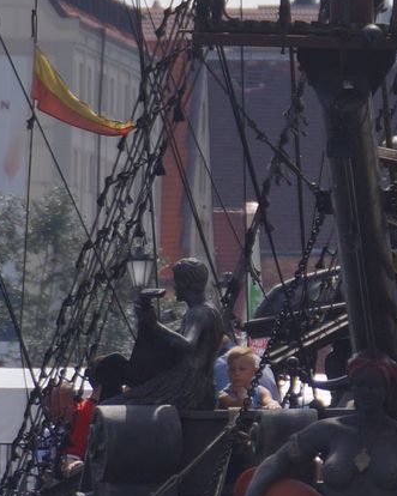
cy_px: 109
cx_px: 455
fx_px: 12988
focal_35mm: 884
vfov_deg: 2.2
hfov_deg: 1.8
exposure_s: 1/640
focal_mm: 130
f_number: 6.3
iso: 100
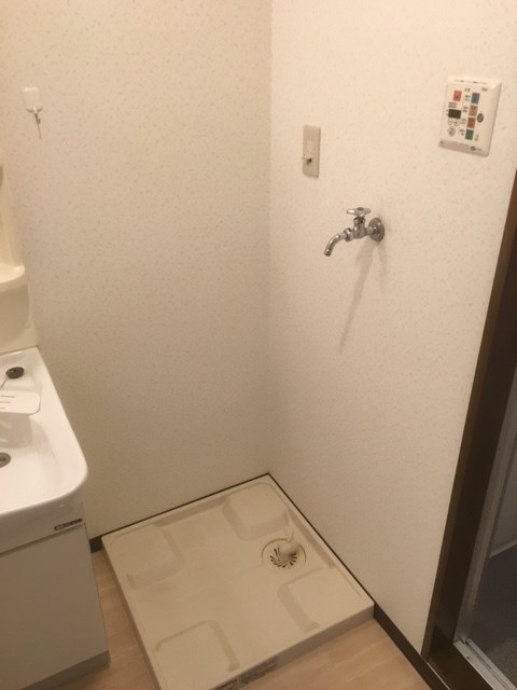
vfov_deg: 61.7
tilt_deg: -27.3
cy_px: 345
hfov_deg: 48.2
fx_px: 577
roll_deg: +0.9
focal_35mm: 29
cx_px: 258
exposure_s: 1/30
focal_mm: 4.15
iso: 40
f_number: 2.2
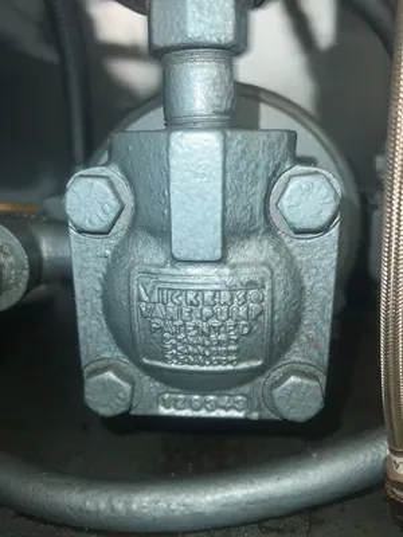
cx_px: 202
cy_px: 268
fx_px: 404
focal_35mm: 26
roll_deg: +3.9
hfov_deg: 53.1
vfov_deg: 67.3
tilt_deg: -15.2
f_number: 1.5
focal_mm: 5.7
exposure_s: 1/4
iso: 32
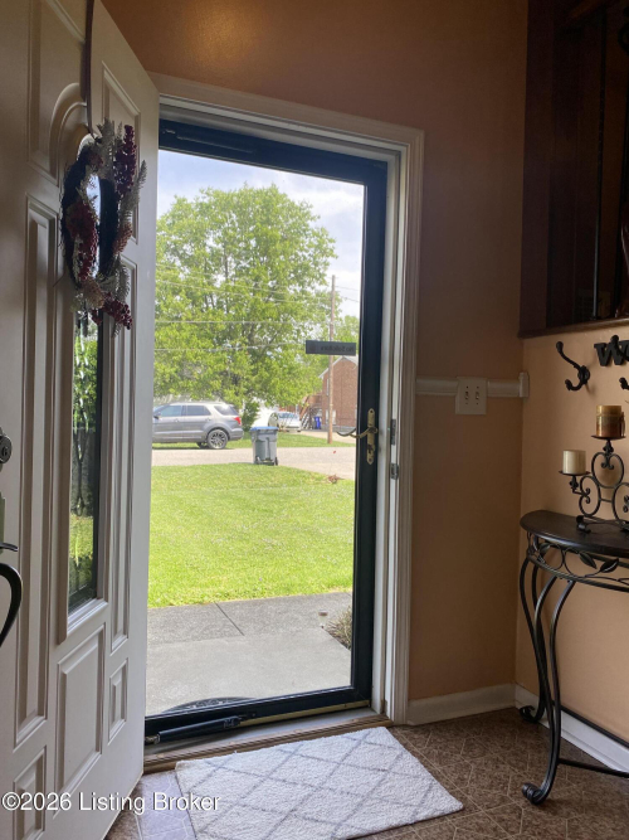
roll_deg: -1.8
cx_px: 314
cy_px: 420
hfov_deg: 53.0
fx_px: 630
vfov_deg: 67.3
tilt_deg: +0.7
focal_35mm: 26
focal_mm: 4.25
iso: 32
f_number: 1.8
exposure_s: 1/439
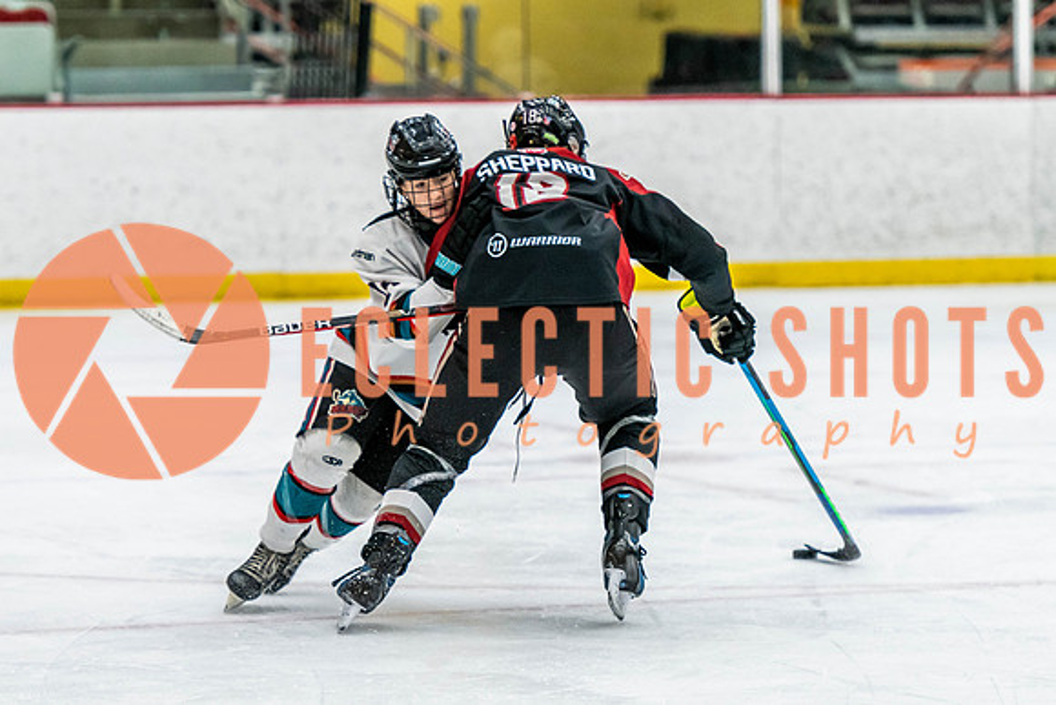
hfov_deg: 10.4
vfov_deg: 7.0
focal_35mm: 197
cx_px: 526
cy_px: 395
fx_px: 5781
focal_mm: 145
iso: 2200
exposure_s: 1/640
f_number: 2.8
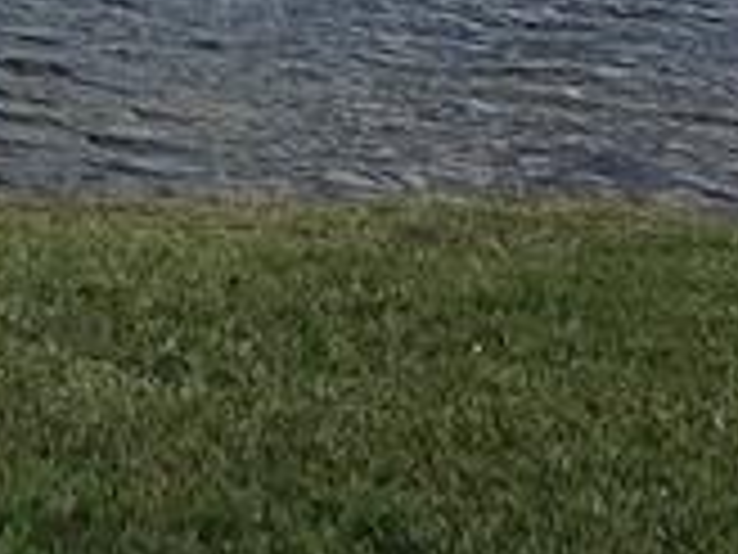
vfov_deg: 12.3
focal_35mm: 109
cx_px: -351
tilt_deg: -8.9
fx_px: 2324
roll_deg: +1.5
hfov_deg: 16.5
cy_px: -477
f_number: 1.8
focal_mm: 3.99
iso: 20
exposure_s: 1/2817
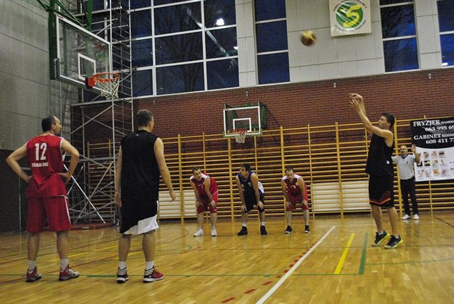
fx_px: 492
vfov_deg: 34.3
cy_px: 152
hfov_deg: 49.5
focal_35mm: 39
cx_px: 227
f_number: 5.6
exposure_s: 1/80
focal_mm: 26
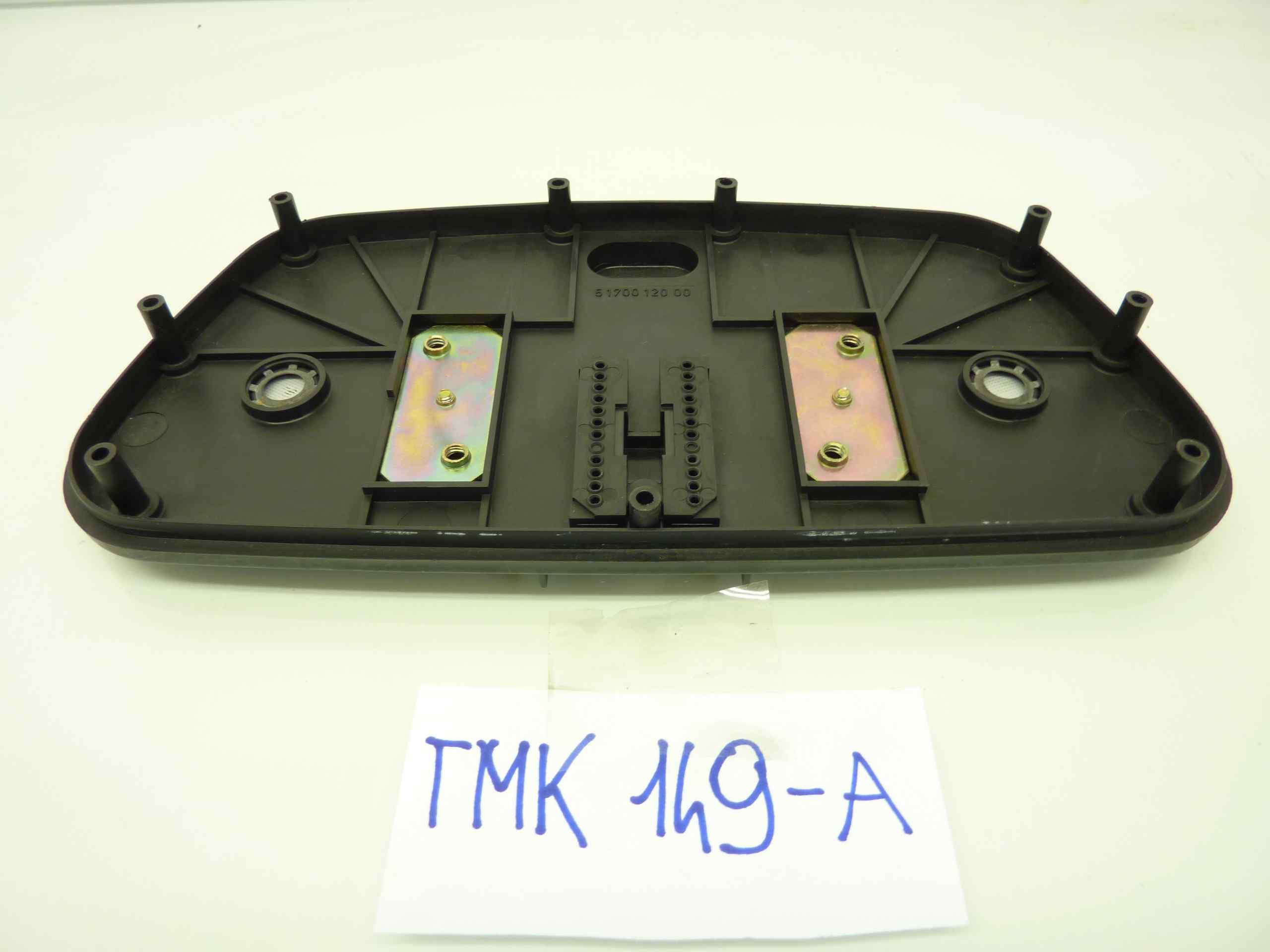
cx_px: 635
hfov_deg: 69.4
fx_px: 917
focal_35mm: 25
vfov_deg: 54.9
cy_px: 476
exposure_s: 1/20
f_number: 3.3
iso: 80
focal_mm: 4.1
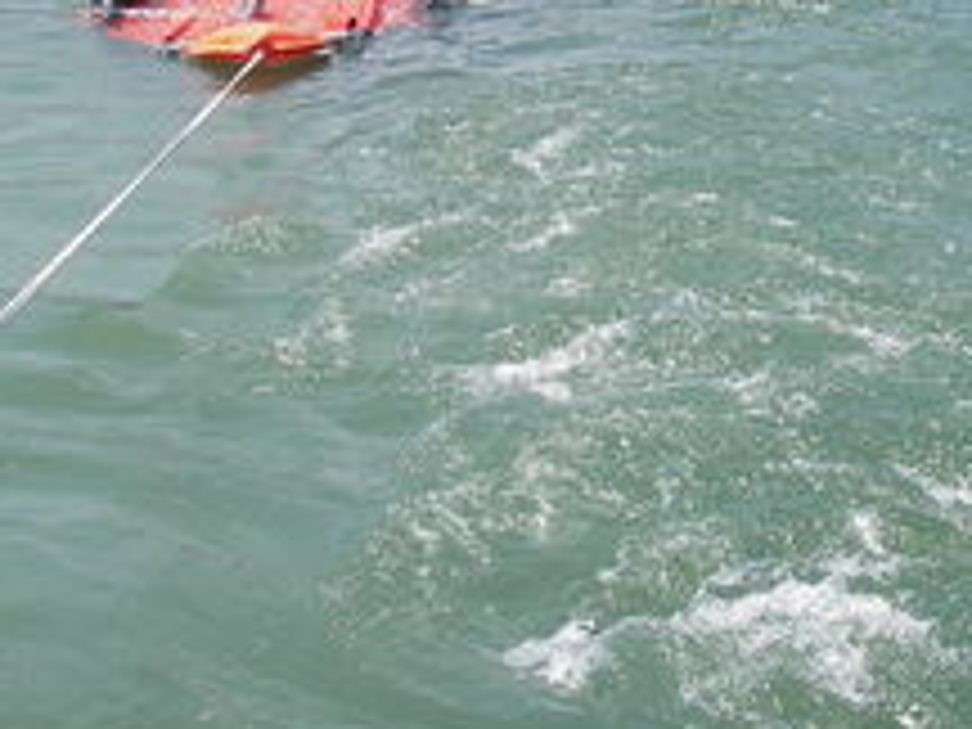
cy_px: 16
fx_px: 2471
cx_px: 441
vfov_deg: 16.5
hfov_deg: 22.2
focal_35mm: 88
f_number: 6.6
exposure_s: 1/160
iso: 50
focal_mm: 6.3
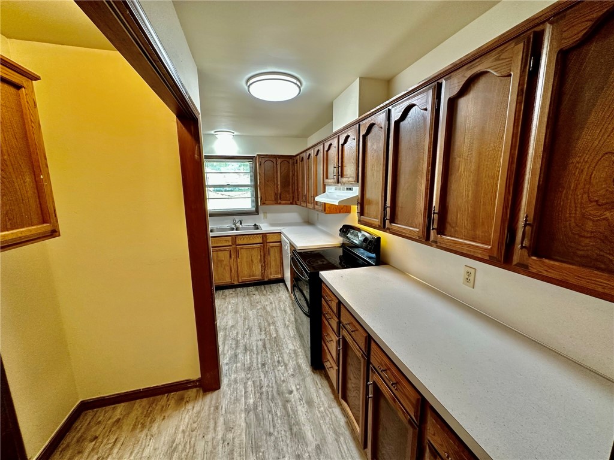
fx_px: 248
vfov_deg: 85.7
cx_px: 307
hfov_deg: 102.1
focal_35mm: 14
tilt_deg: -10.6
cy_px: 230
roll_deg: +0.6
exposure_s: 1/60
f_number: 2.2
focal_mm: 2.22
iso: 200
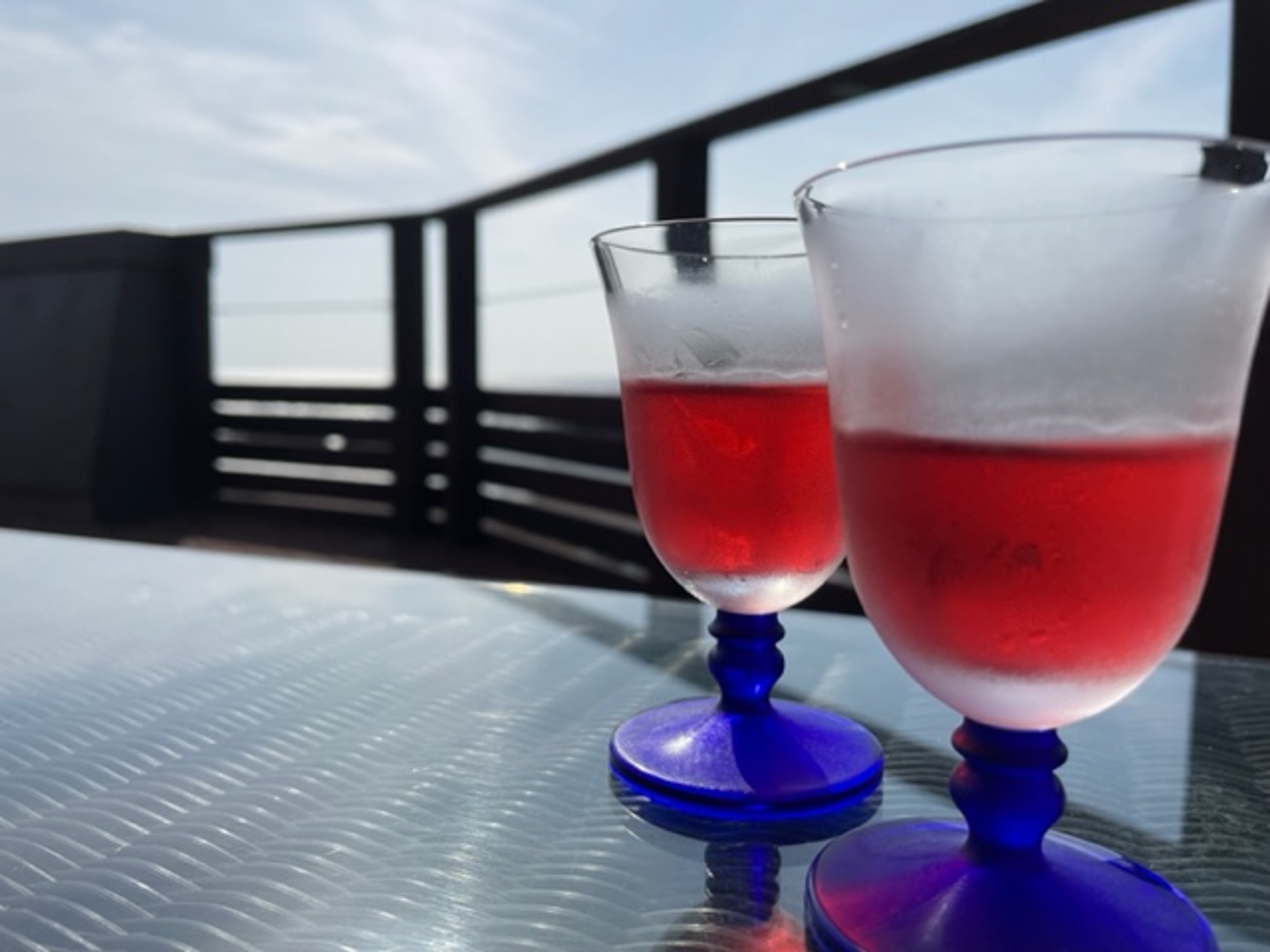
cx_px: 635
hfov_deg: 67.3
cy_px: 476
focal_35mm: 26
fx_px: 954
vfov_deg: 53.1
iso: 32
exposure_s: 1/9804
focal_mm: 4.2
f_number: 1.6
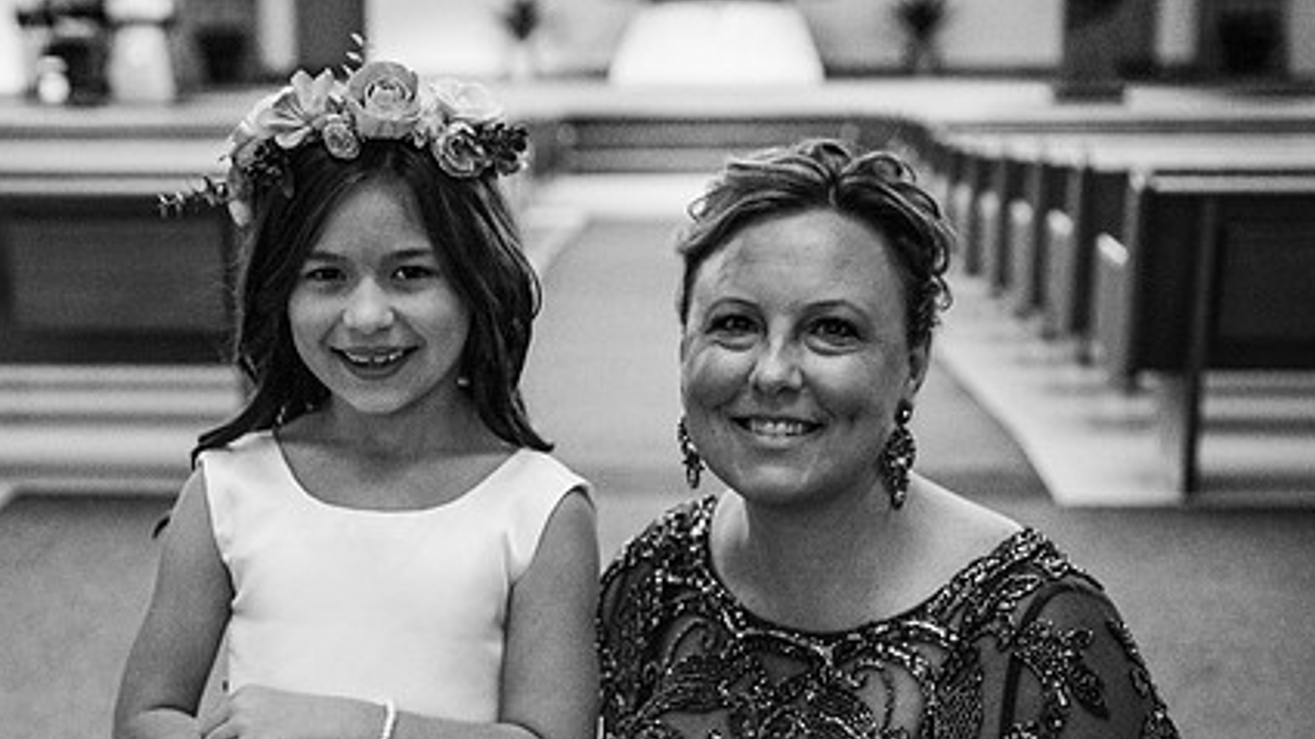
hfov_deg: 29.9
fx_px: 2441
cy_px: 541
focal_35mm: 70
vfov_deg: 17.1
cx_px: 439
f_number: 3.5
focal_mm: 49
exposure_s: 1/320
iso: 2000
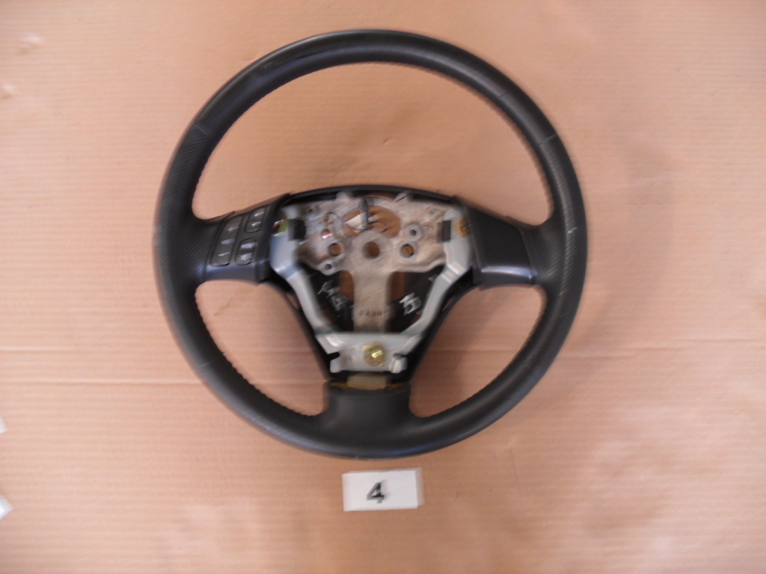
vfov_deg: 40.7
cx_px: 383
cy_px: 287
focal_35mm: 35
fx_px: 774
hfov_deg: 52.6
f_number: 3
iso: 80
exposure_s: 1/8
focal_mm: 6.3
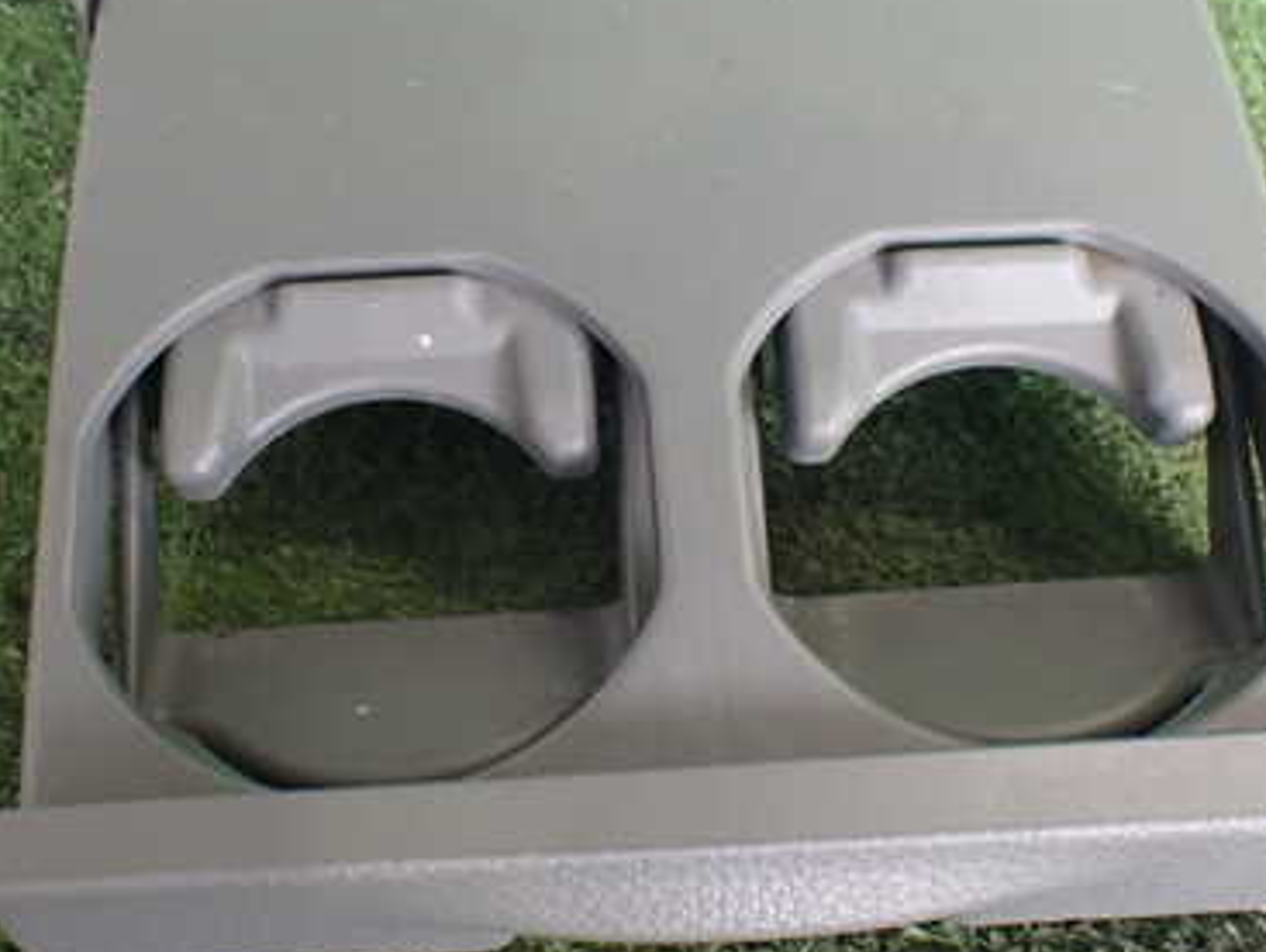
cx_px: 642
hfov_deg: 38.9
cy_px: 504
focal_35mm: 49
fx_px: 1794
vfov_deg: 29.7
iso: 800
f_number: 2.3
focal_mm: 5.4
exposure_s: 1/125
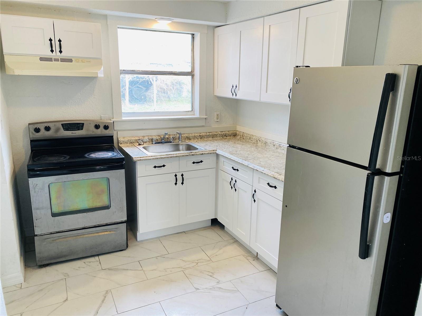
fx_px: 317
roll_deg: -1.7
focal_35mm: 26
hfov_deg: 67.3
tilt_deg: -14.0
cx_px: 211
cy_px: 158
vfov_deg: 53.1
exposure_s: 1/120
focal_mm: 4.25
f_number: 1.8
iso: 100
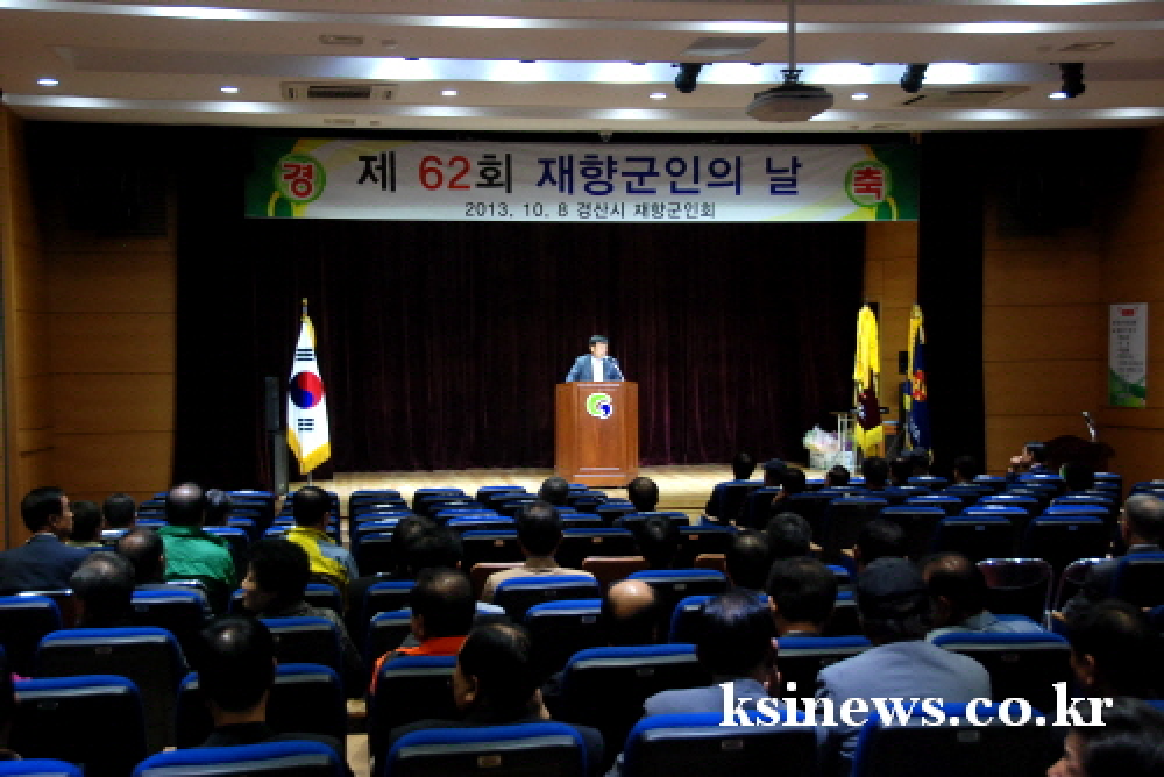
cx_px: 582
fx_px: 1553
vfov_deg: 28.1
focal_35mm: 48
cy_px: 388
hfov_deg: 41.1
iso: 800
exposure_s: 1/25
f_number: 4
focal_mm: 32
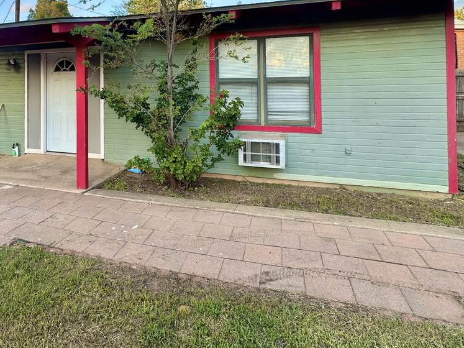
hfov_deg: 69.7
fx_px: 322
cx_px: 158
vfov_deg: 54.3
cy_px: 89
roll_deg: +0.1
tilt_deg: +1.8
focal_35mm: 24
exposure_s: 1/99
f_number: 2.2
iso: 50
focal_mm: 2.22
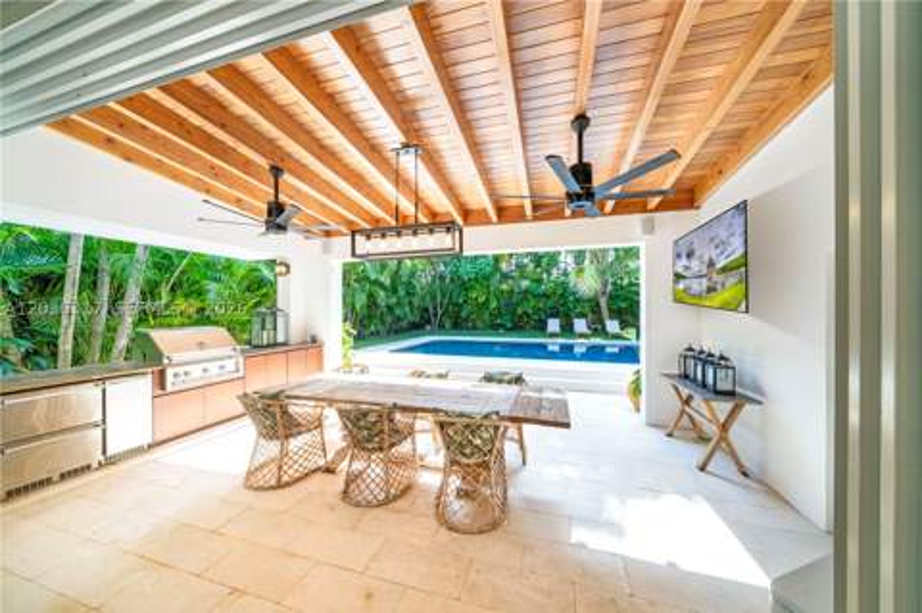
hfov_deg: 112.7
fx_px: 307
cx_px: 461
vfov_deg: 89.9
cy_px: 306
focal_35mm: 12
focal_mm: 12
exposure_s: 1/50
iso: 800
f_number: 11
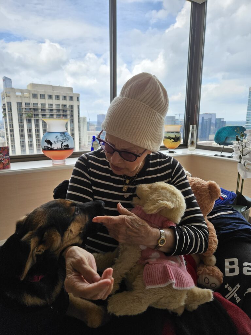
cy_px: 168
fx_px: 222
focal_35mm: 23
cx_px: 126
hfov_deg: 58.9
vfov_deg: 73.9
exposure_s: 1/719
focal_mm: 5.4
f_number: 1.8
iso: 64
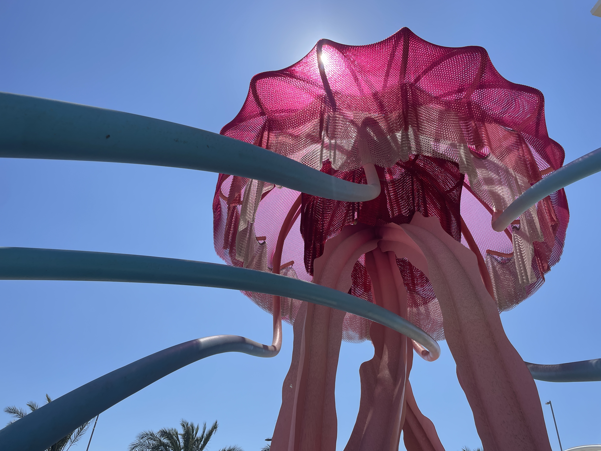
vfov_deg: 53.1
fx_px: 451
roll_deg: -4.8
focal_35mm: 26
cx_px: 300
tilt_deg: +37.3
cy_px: 226
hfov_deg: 67.3
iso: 32
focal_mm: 4.2
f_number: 1.6
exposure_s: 1/5291
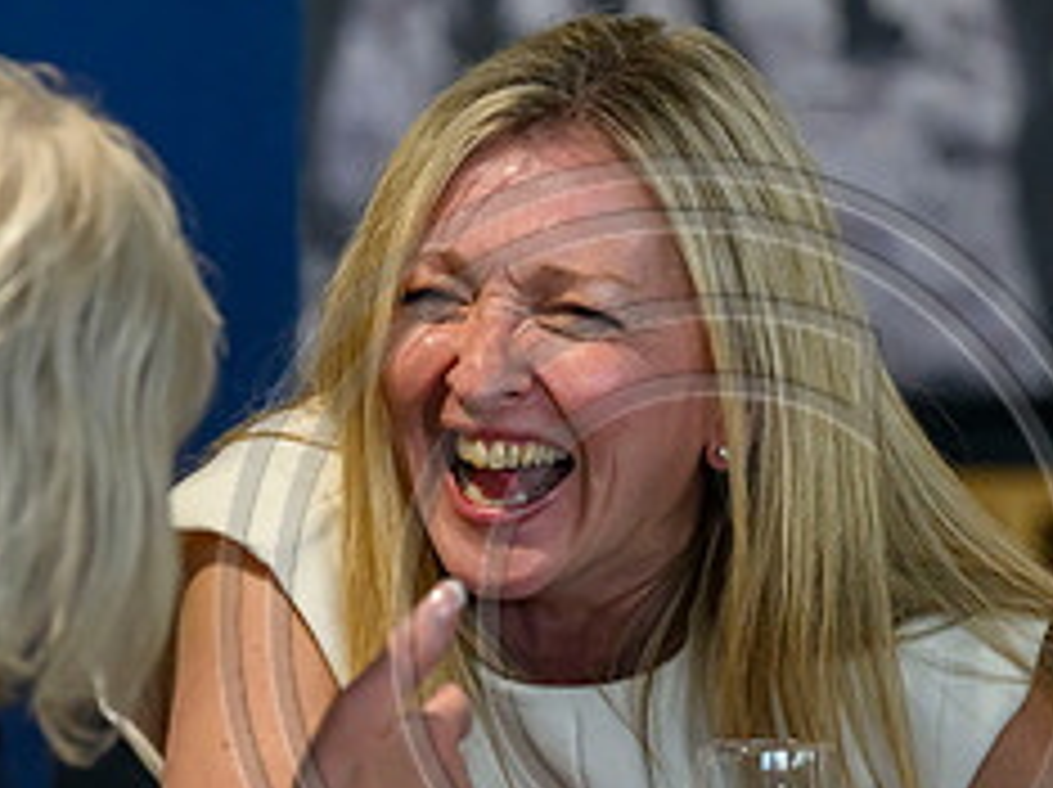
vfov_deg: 2.4
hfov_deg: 3.2
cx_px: 400
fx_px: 19145
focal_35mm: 630
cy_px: 463
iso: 4000
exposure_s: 1/320
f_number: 3.2
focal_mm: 200
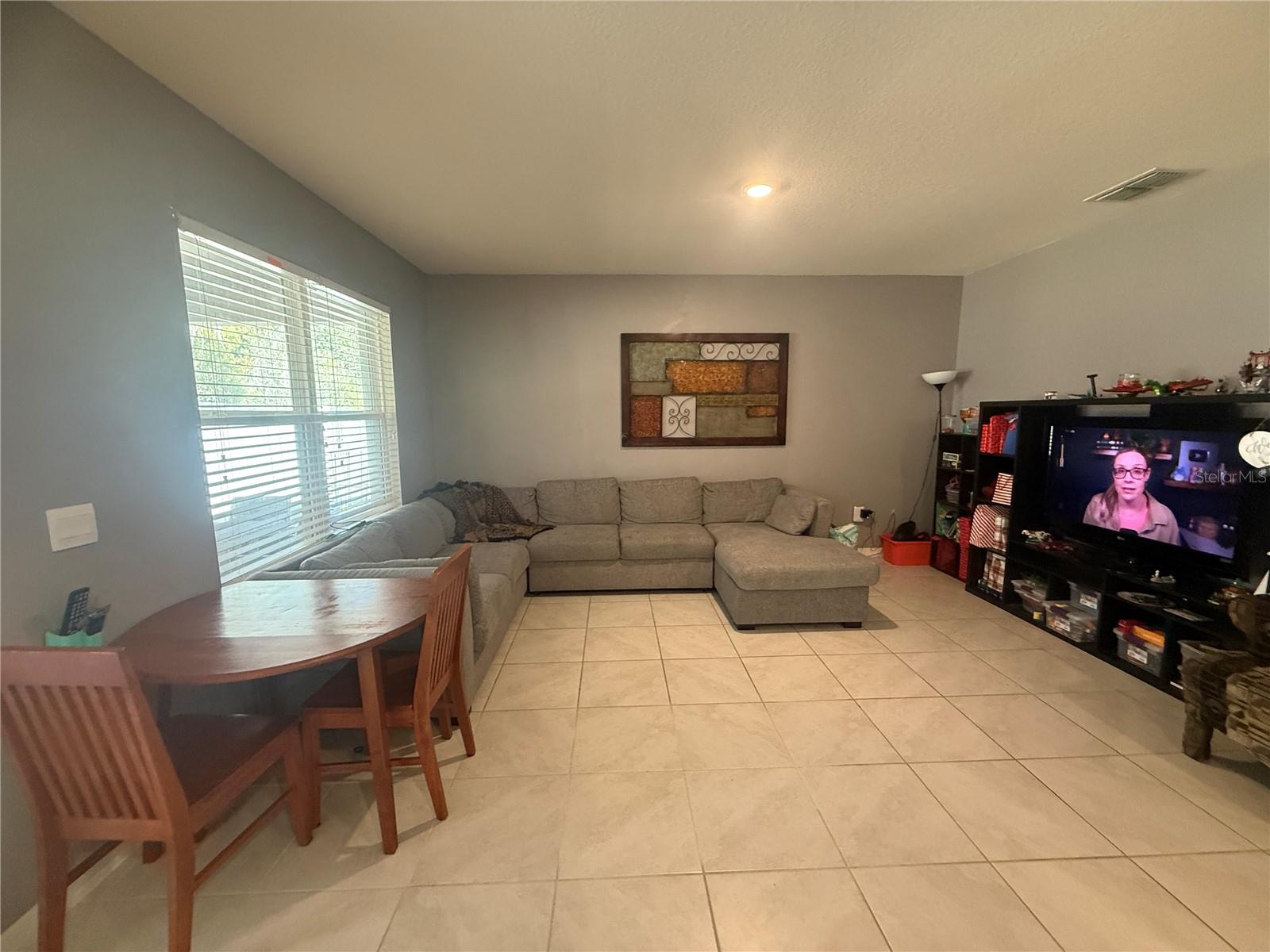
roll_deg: +1.3
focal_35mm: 14
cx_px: 635
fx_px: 514
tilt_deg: -7.0
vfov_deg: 85.7
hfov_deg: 102.1
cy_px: 476
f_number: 2.2
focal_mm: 2.22
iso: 500
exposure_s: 1/60
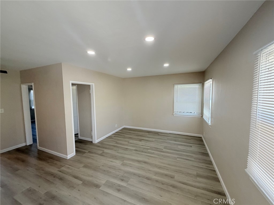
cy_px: 102
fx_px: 111
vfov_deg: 85.7
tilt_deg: -3.9
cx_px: 137
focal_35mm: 14
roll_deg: +0.5
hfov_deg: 102.1
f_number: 2.2
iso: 160
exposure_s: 1/120
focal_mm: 2.22
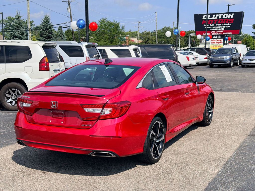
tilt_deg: -7.0
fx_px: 354
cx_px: 128
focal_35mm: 48
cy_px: 96
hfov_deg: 39.7
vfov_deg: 30.3
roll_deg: +0.2
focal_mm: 6.76
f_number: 1.78
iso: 100
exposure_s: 1/6024
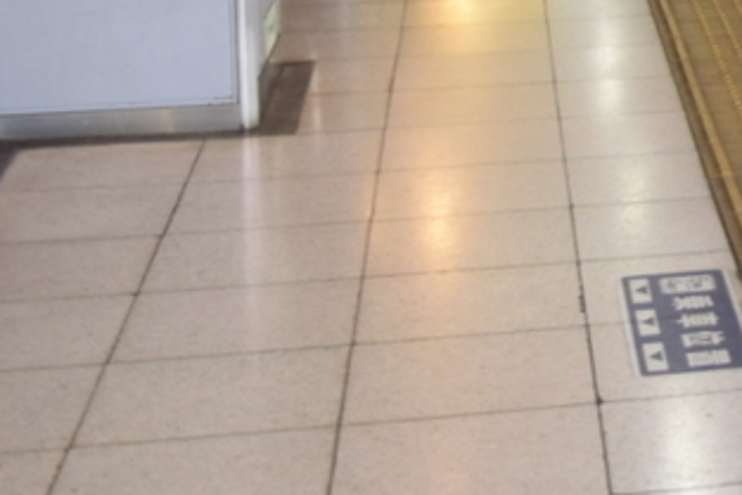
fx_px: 2371
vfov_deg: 11.3
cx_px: 1306
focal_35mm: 115
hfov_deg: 15.5
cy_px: -298
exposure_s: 1/125
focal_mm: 20
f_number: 4
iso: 800
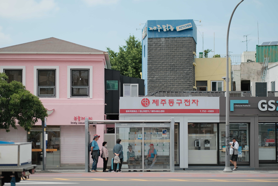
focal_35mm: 84
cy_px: 93
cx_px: 139
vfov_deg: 16.3
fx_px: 649
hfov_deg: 24.2
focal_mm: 56
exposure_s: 1/20000
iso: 640
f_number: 1.4
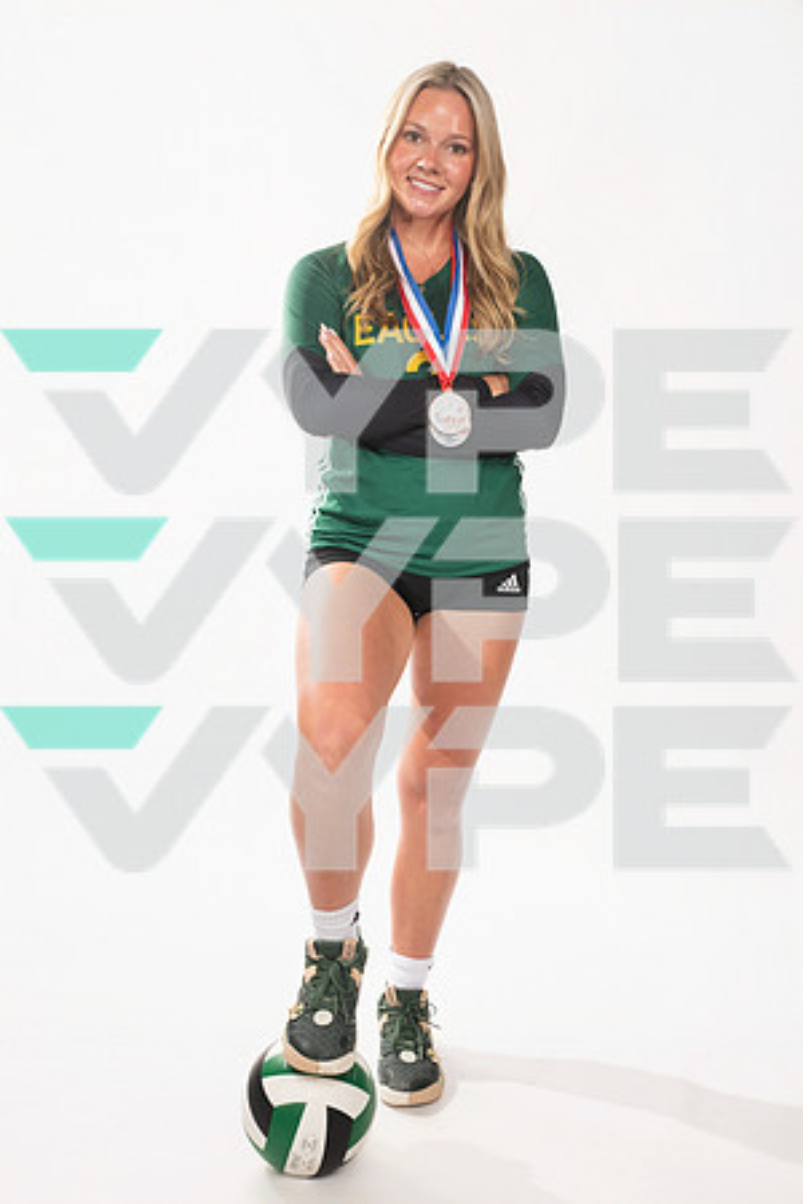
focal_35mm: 44
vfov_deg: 44.5
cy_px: 602
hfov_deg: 30.5
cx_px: 402
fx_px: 1472
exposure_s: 1/400
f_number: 7.1
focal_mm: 44
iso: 640
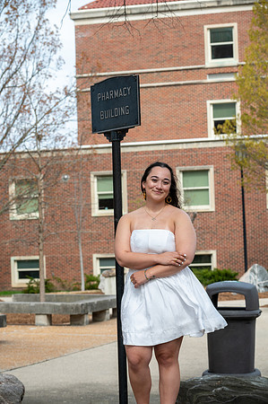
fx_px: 1142
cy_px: 202
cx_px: 134
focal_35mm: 102
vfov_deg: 20.0
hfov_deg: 13.4
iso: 125
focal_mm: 102
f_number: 6.3
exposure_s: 1/200
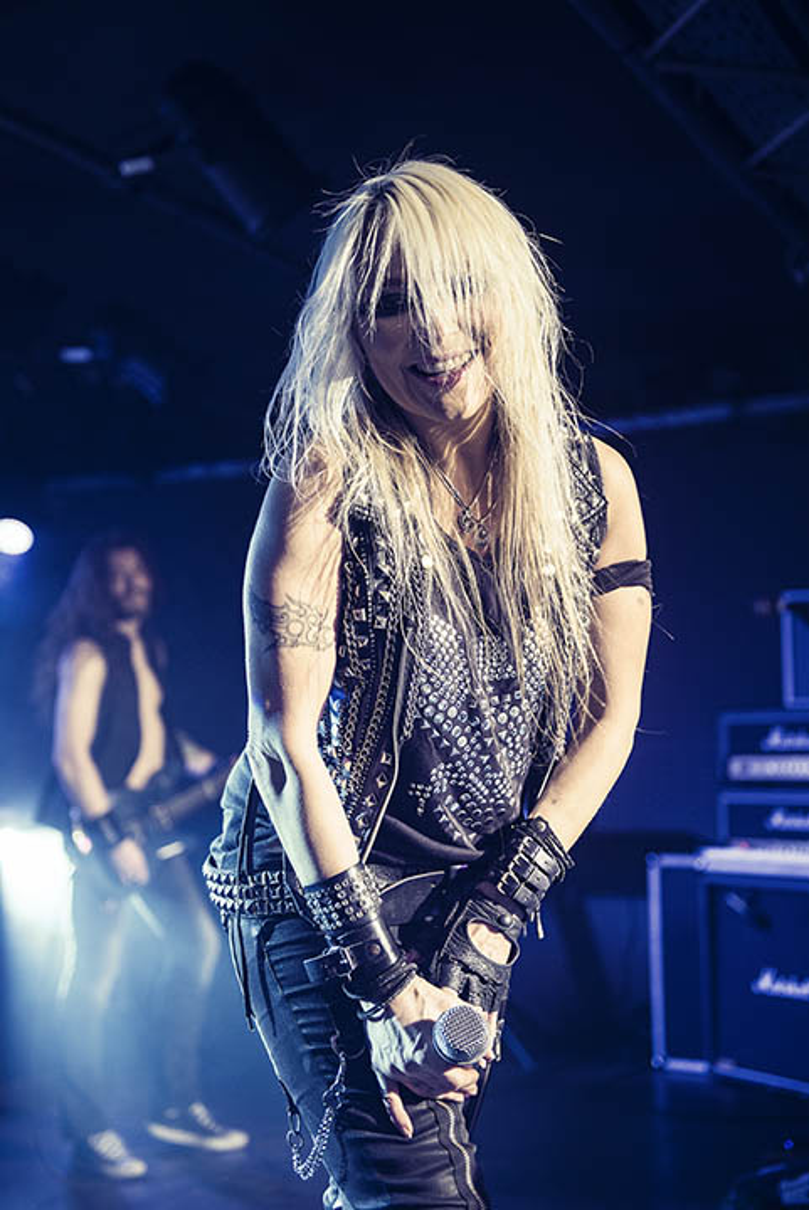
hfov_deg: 28.1
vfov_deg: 41.1
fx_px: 1616
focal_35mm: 48
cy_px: 605
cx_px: 404
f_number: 2.8
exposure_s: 1/160
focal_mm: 48
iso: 1000
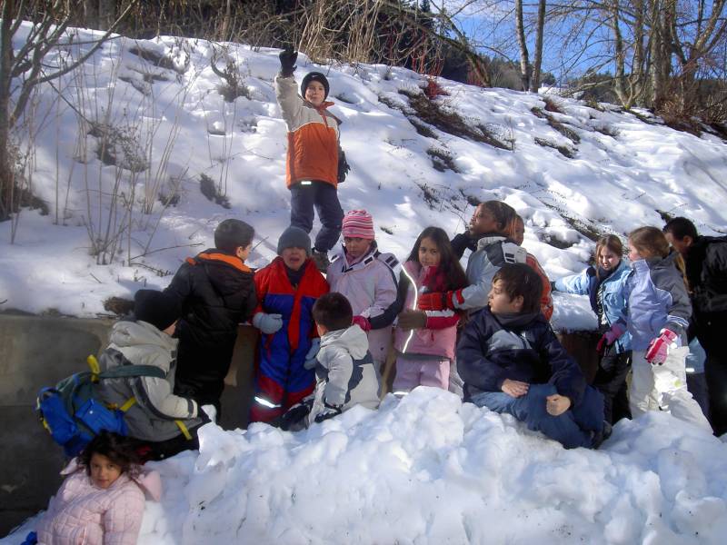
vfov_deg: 36.8
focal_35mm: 39
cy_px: 272
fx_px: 819
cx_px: 364
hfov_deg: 47.9
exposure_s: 1/320
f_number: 4.7
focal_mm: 8
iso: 100
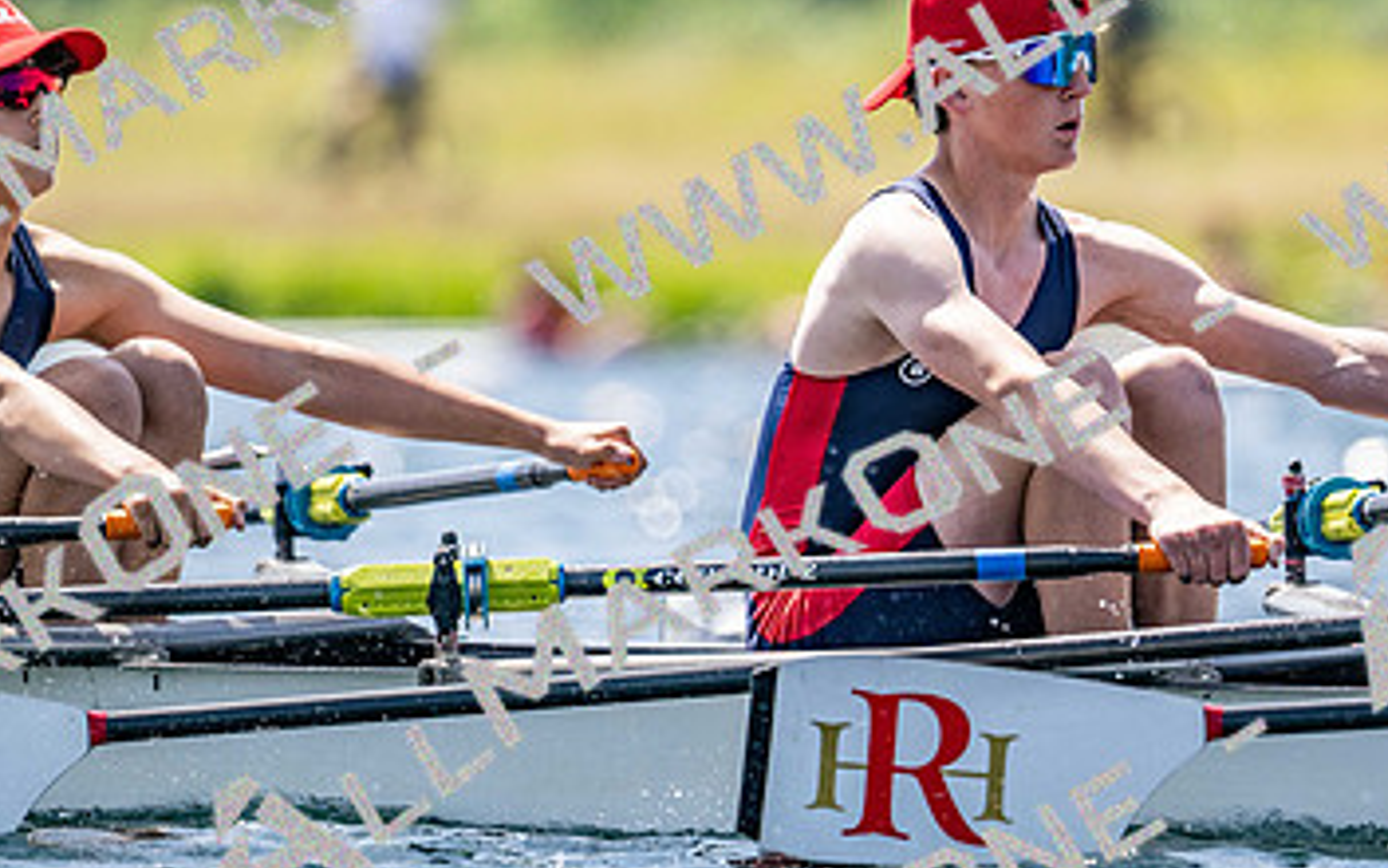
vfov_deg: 2.0
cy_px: 337
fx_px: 25382
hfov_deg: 3.1
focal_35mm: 671
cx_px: 1013
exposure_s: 1/2500
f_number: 4.5
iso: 360
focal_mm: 400
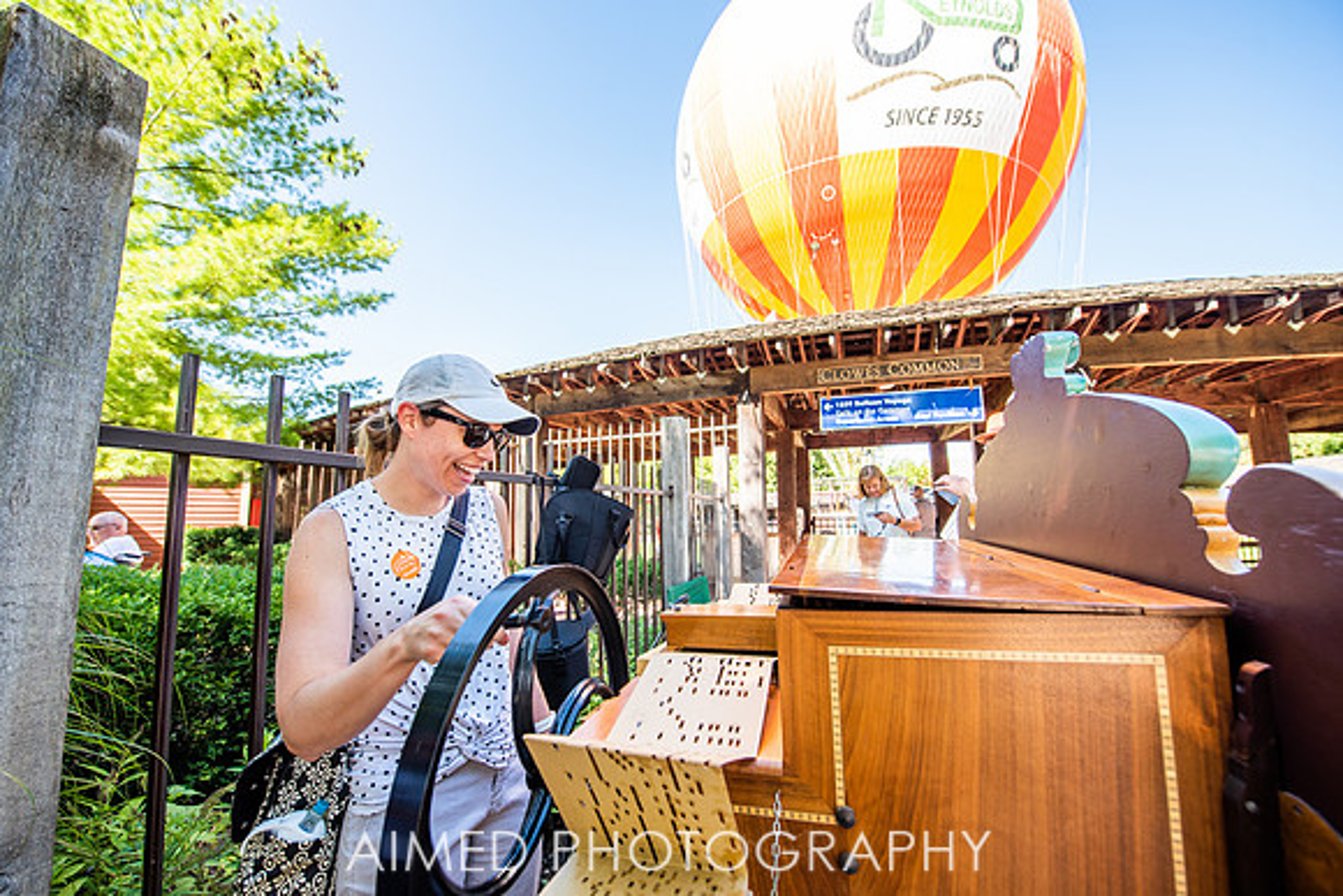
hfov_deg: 104.2
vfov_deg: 81.2
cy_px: 448
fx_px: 522
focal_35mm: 14
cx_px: 672
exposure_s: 1/200
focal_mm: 14
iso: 160
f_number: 5
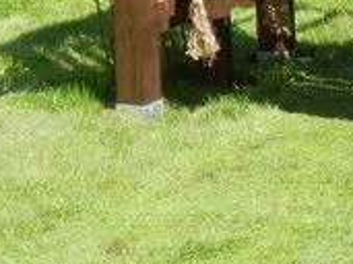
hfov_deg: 10.5
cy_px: -242
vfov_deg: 7.8
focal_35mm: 182
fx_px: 1855
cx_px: 550
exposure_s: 1/500
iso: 100
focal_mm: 8
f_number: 3.8
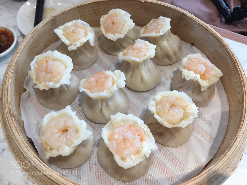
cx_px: 124
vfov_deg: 48.2
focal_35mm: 29
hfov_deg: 61.7
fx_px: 207
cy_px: 92
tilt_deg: -57.2
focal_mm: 4.15
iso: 50
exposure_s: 1/33
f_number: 2.2
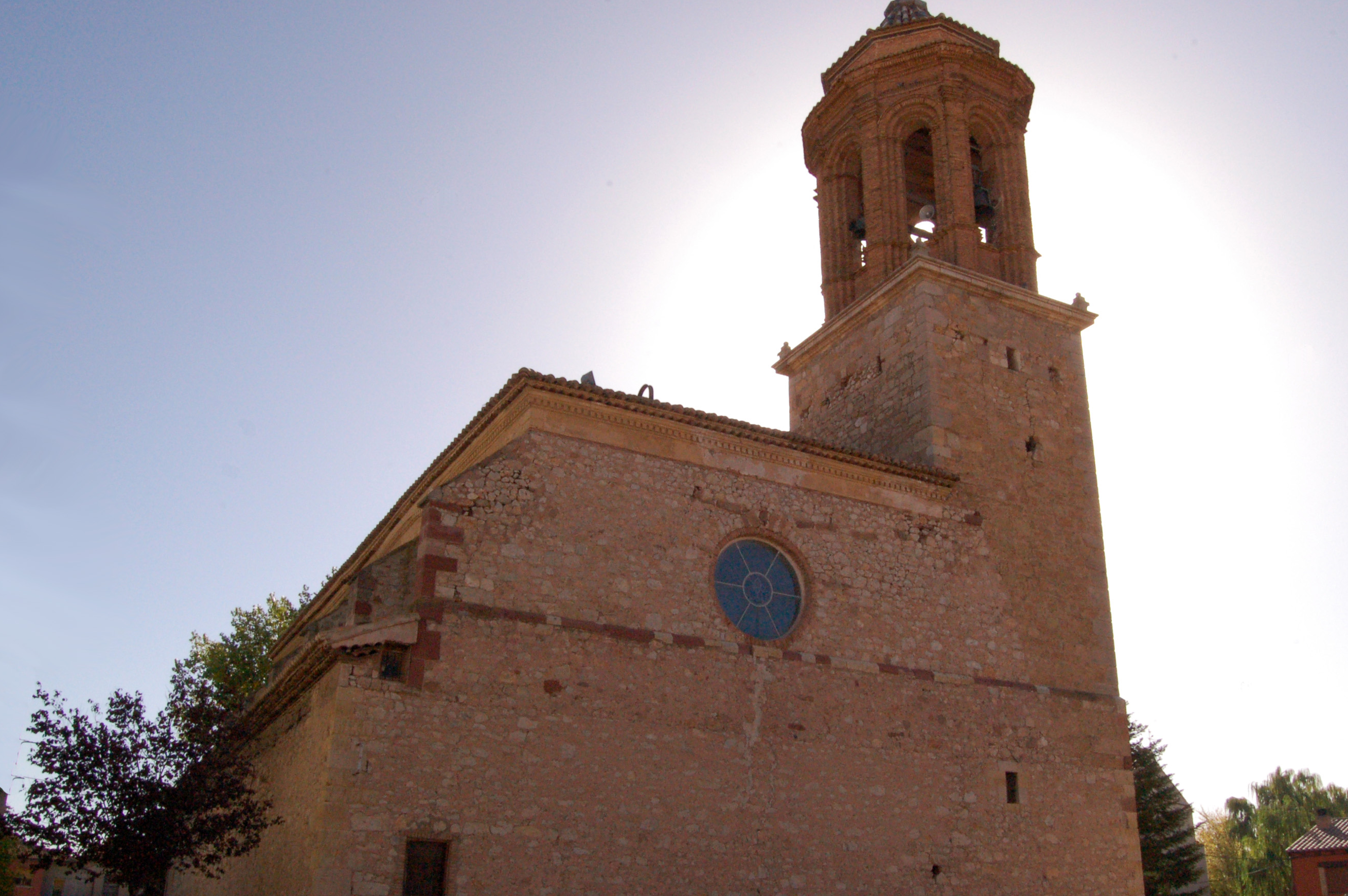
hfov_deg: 60.2
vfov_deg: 42.3
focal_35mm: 31
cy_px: 451
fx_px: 1160
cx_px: 731
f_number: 22
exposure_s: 1/400
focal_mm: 18
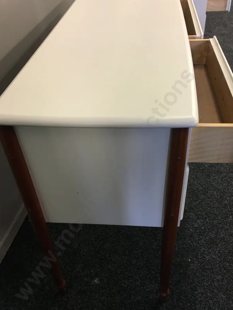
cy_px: 159
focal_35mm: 33
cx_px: 125
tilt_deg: -39.8
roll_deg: +1.9
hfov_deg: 42.9
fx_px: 296
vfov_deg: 55.3
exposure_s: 1/15
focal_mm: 4.15
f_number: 2.2
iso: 32
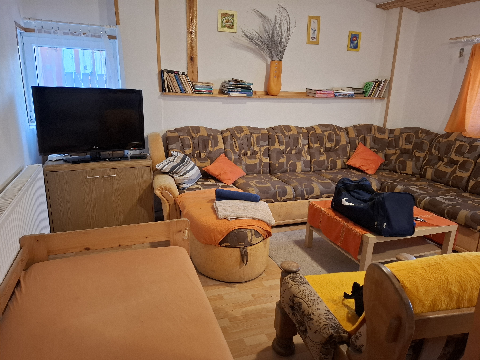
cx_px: 240
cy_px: 180
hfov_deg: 73.9
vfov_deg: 58.9
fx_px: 319
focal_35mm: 23
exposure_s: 1/50
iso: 320
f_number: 1.8
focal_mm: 5.54
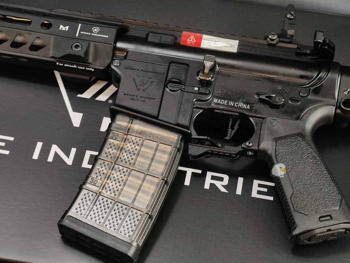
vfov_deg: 17.4
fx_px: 861
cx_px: 175
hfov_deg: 23.0
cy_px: 132
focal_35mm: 85
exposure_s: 1/24
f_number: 2.67
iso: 1238
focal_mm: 22.48
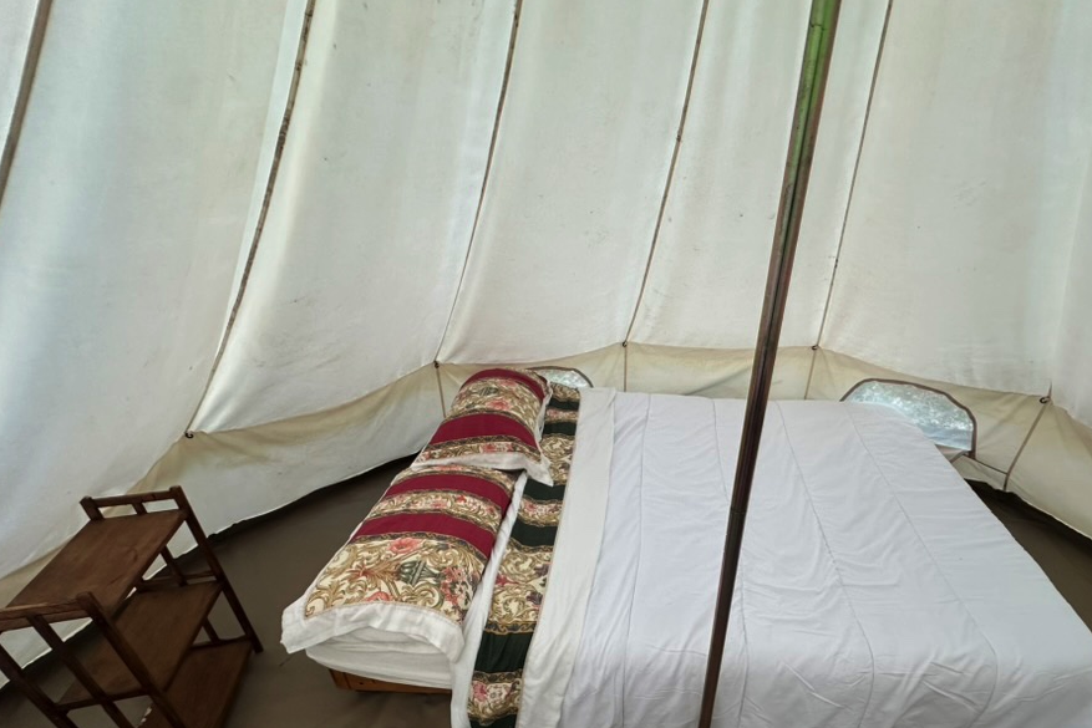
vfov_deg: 69.6
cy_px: 446
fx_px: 516
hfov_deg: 92.6
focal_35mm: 17
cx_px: 625
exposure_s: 1/99
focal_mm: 2.22
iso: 125
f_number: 2.2
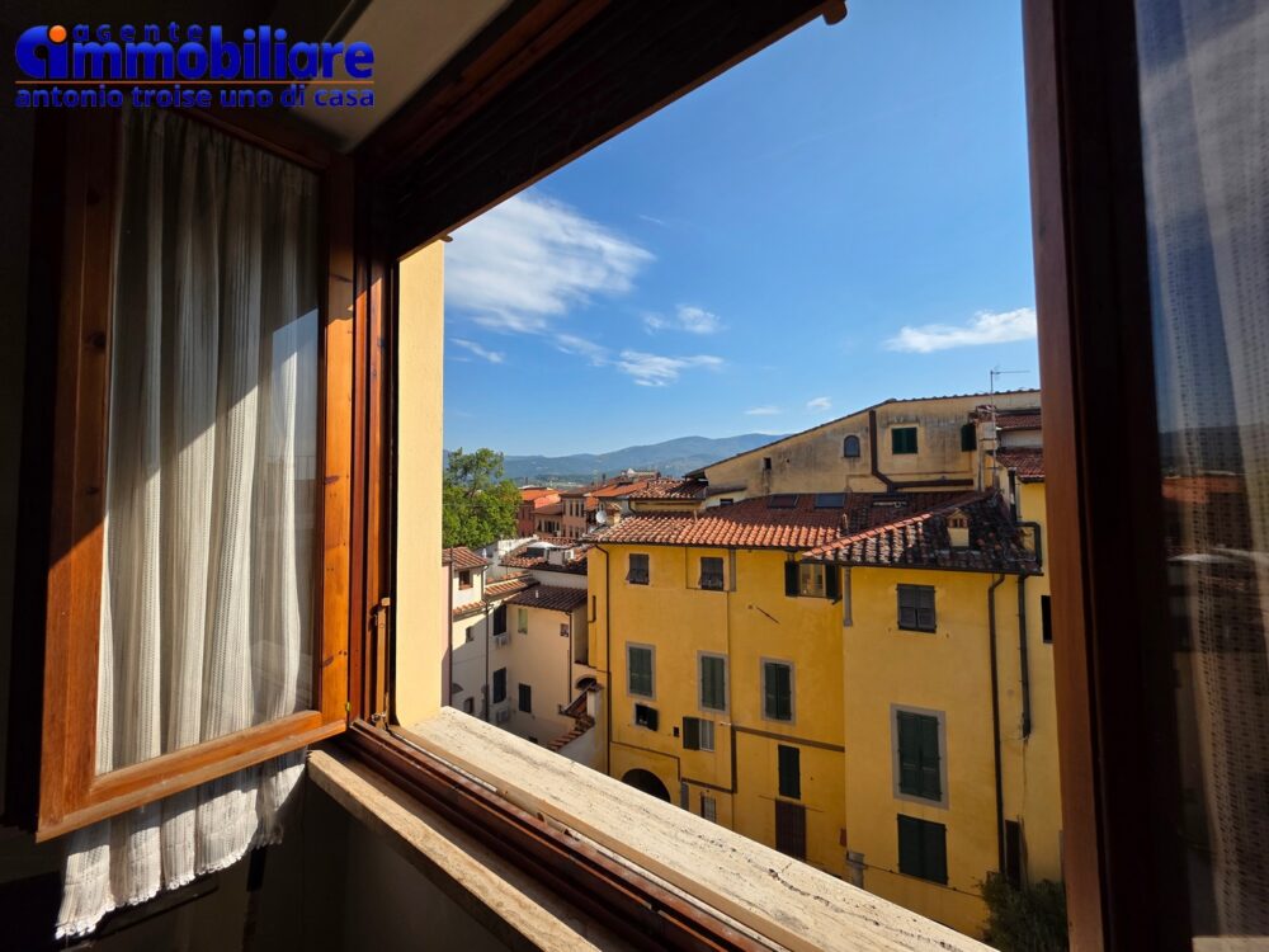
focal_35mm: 13
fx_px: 477
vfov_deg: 89.9
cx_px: 634
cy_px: 476
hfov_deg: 106.2
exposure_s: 1/2192
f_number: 1.9
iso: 40
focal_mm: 2.2
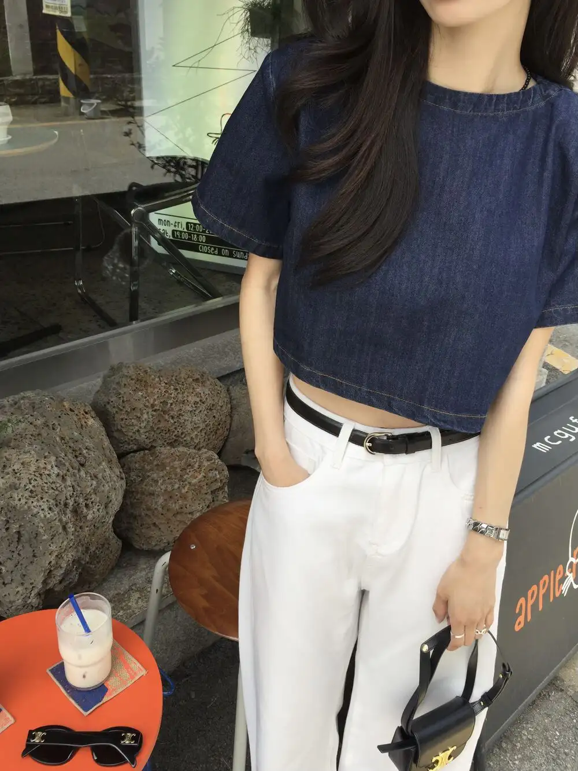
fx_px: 646
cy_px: 386
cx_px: 289
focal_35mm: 29
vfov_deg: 61.7
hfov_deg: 48.2
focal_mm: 4.15
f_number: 2.2
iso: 32
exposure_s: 1/557
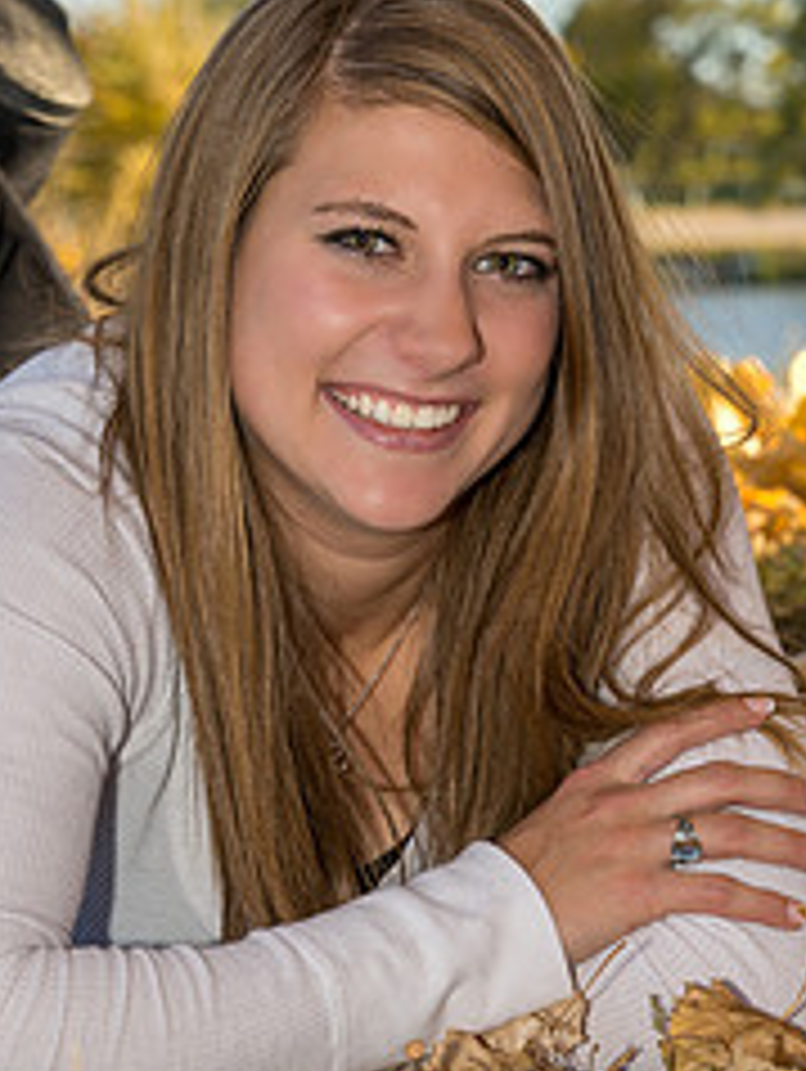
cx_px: 302
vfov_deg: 18.0
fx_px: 3378
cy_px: 608
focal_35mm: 109
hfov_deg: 13.6
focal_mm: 60
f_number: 5.6
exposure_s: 1/250
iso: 100
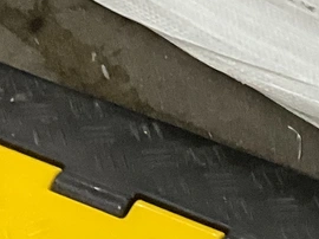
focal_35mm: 215
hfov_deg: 9.1
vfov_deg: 6.9
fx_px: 1980
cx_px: 406
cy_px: 138
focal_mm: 3
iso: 200
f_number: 1.8
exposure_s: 1/60
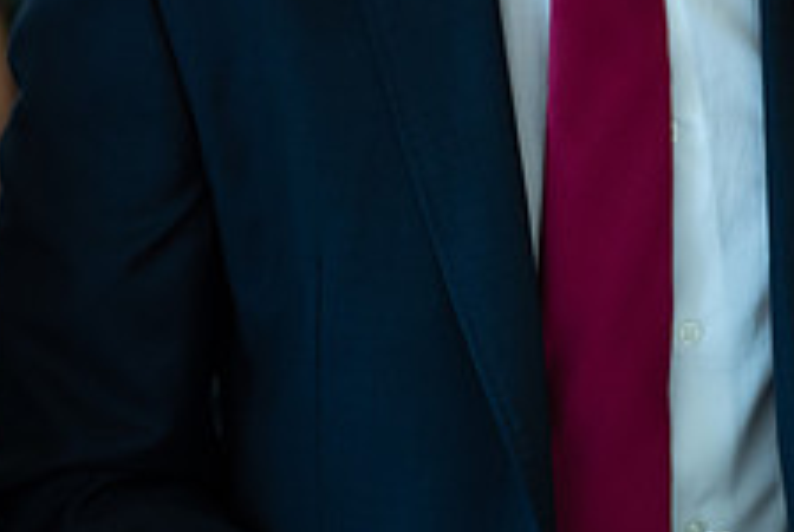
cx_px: 537
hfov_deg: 8.0
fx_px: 5654
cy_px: -82
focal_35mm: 256
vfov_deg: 5.4
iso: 1000
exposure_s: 1/160
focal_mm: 85
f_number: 2
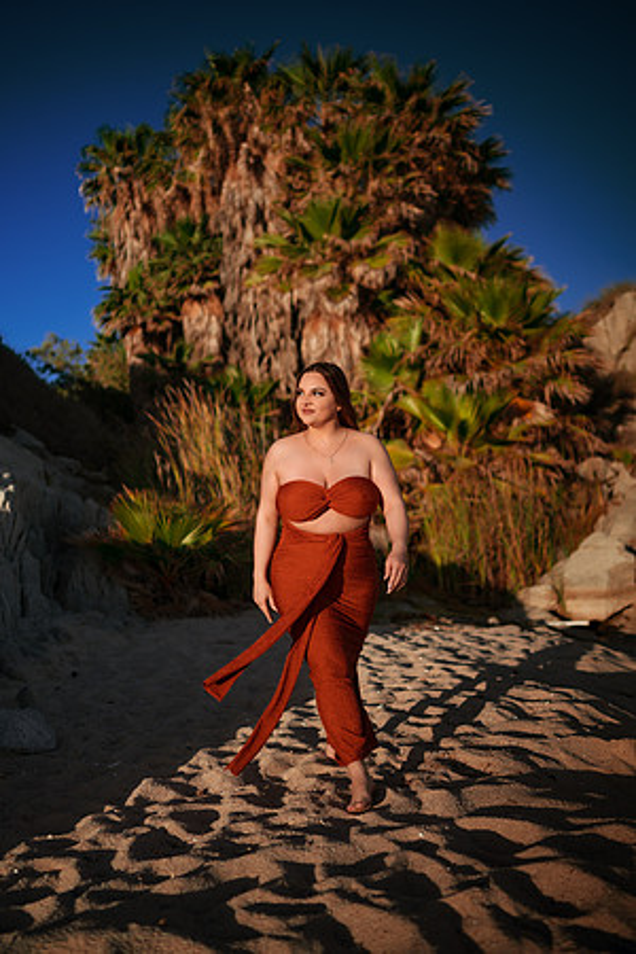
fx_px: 927
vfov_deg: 54.4
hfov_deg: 37.9
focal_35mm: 35
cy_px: 477
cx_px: 318
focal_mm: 35
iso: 50
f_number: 1.8
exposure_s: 1/8000
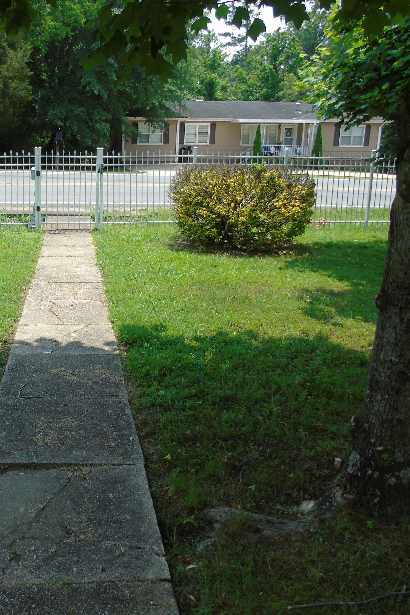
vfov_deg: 54.4
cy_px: 306
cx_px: 72
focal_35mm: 35
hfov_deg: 36.4
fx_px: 598
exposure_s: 1/400
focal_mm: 4.4
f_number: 3.4
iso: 80
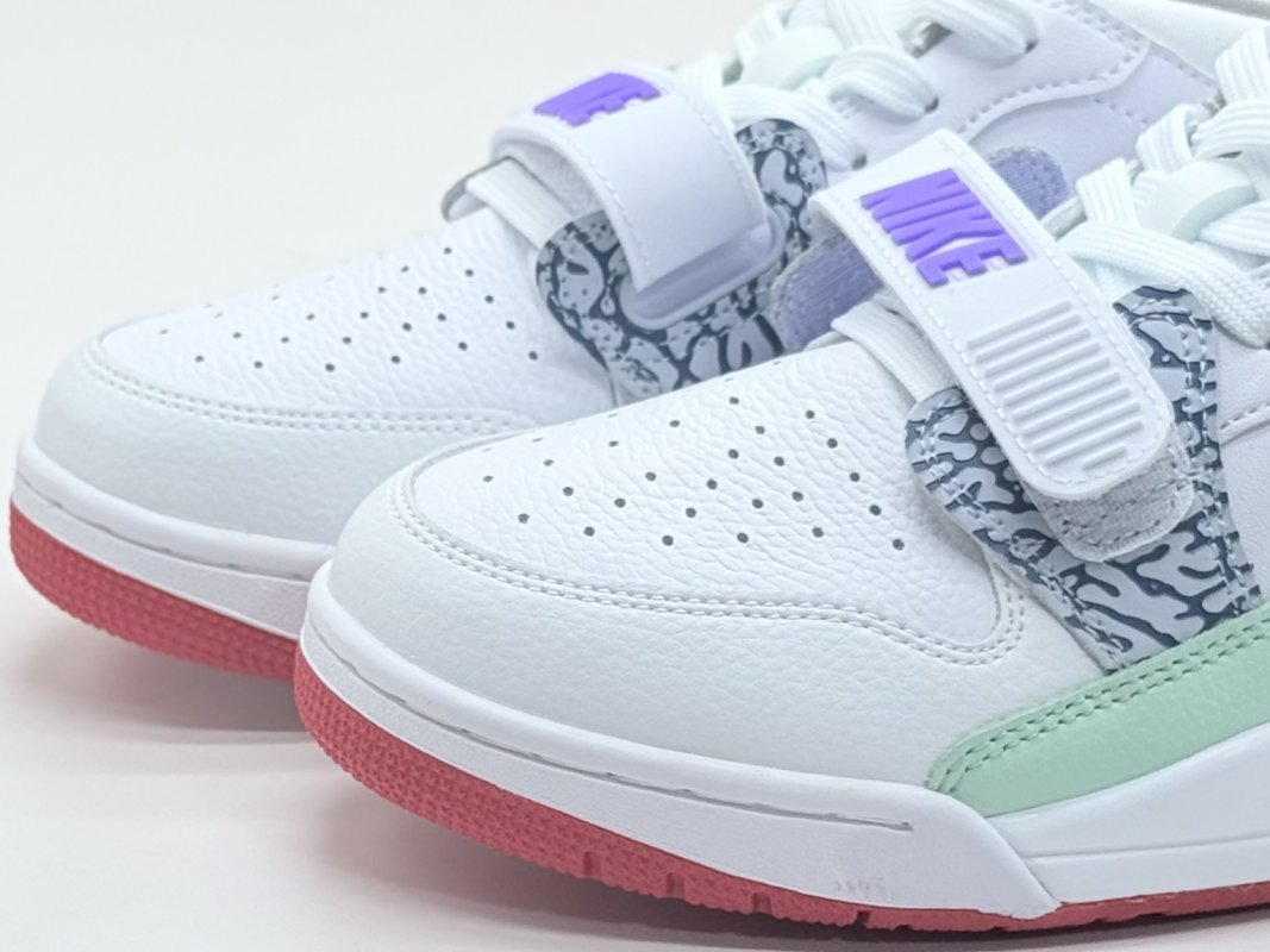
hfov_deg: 39.7
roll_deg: +1.6
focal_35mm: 48
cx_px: 635
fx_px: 1761
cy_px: 476
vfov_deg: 30.3
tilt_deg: -21.6
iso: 64
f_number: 1.78
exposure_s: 1/646
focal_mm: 6.76
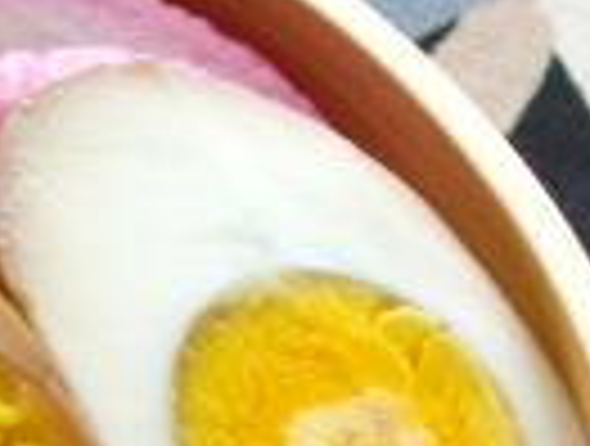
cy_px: 856
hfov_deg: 7.3
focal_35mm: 268
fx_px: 4580
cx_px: -81
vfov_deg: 5.5
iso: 200
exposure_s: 1/80
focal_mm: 9.8
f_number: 3.6
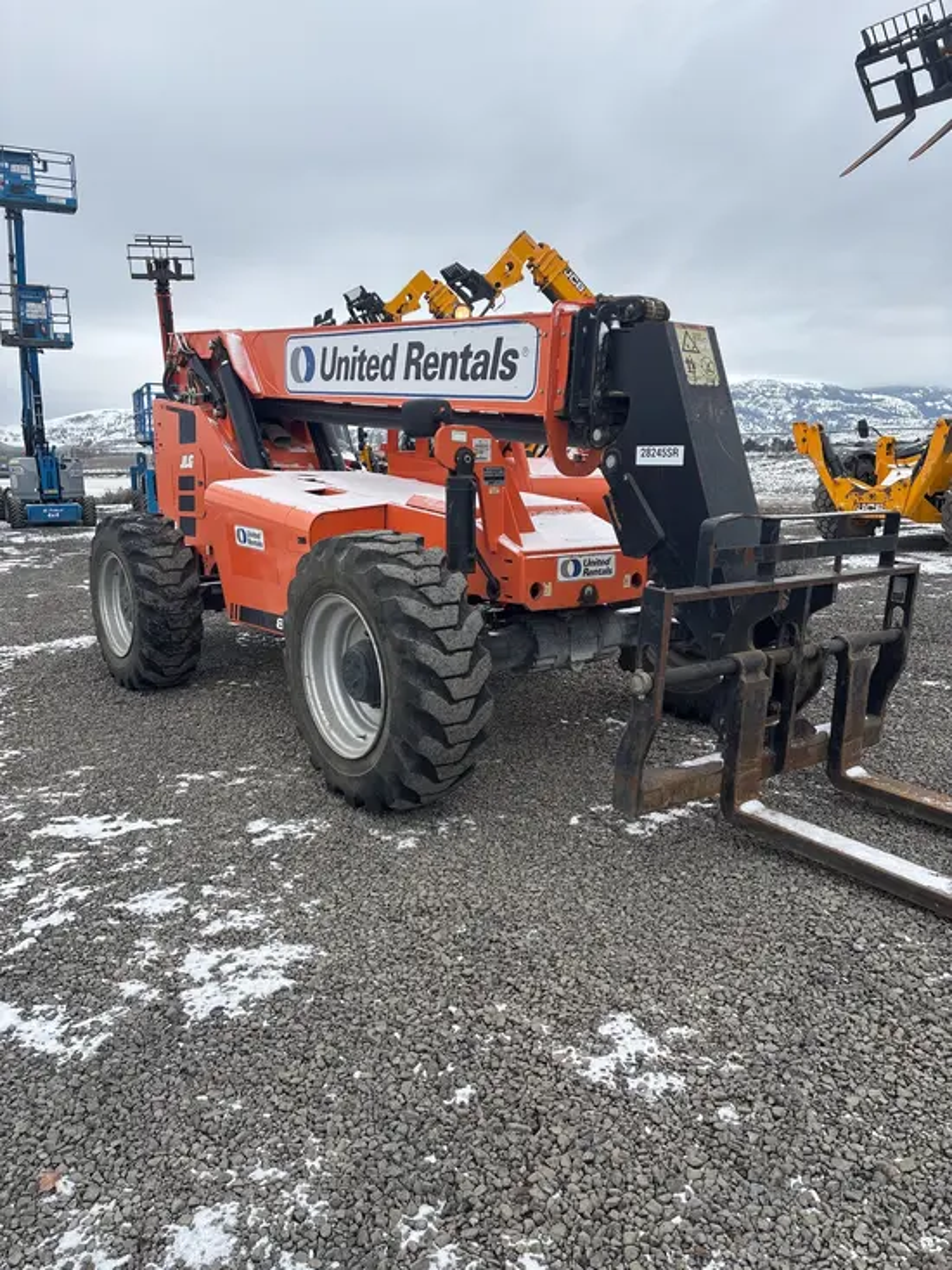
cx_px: 476
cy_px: 635
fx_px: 953
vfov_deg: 67.3
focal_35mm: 26
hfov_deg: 53.1
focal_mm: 5.96
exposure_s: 1/687
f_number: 1.6
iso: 50
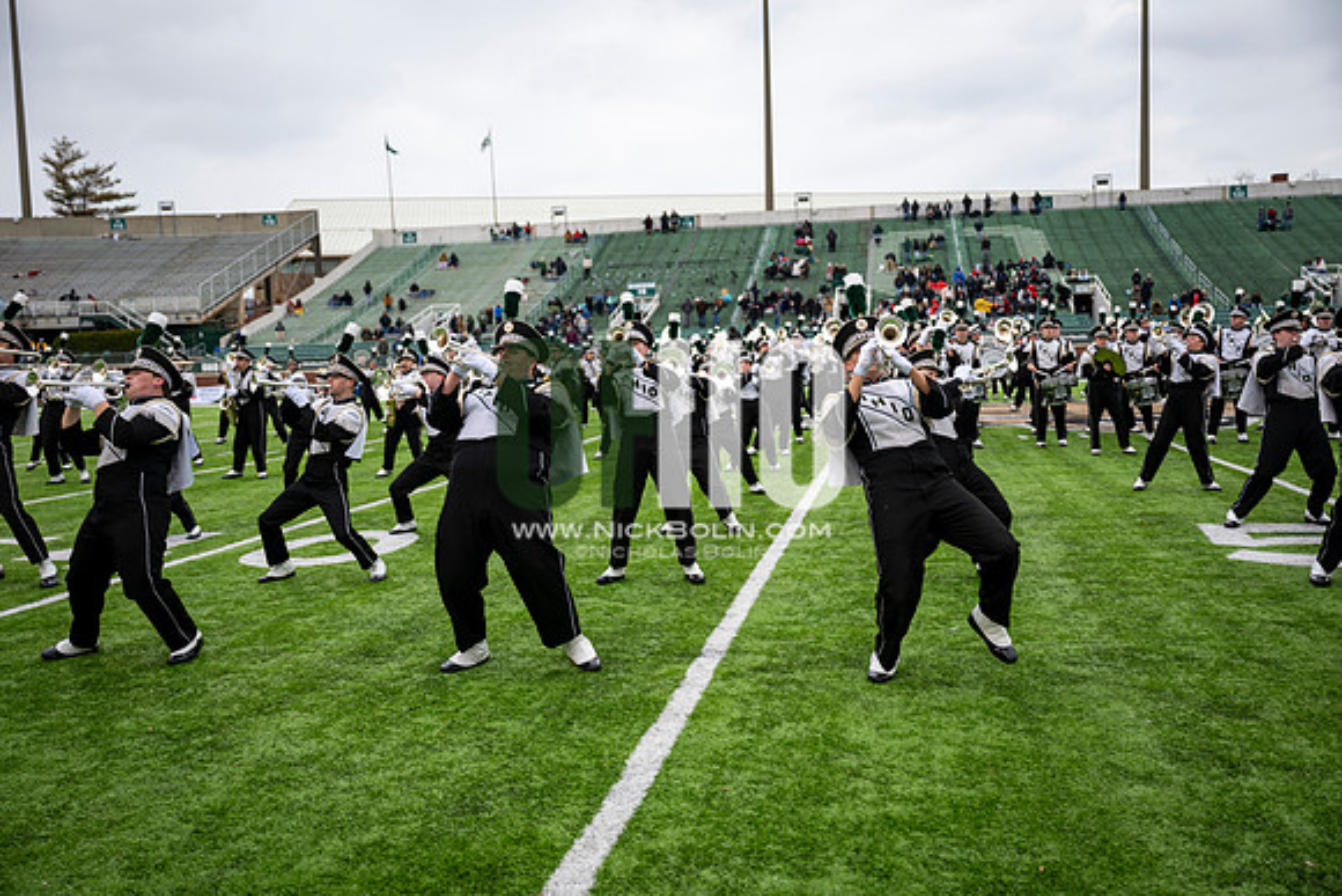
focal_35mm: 32
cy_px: 448
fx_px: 1212
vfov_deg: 40.6
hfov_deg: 58.0
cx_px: 671
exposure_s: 1/500
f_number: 2.8
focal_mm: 32.5
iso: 100
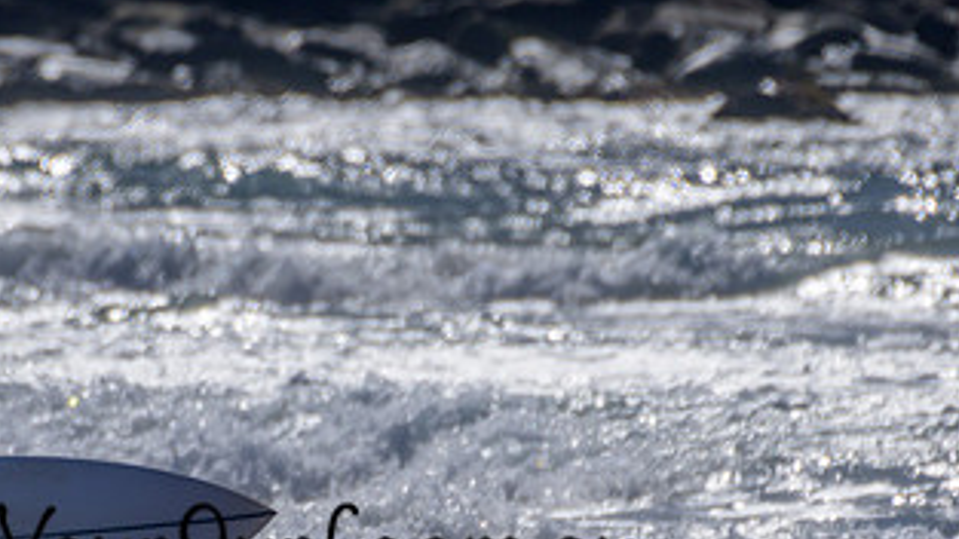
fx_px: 49404
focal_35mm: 1943
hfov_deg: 1.1
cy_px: 525
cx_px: 313
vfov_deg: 0.6
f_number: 11
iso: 180
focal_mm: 1000
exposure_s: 1/2000
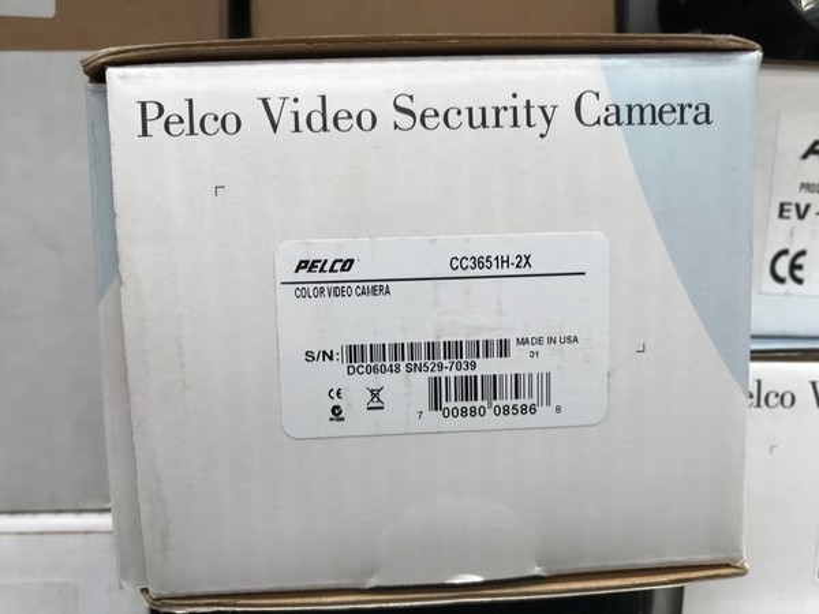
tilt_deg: -7.0
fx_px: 662
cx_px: 410
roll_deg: +0.2
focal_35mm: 28
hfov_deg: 63.4
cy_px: 307
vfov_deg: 49.7
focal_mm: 3.99
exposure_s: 1/100
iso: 25
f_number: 1.8
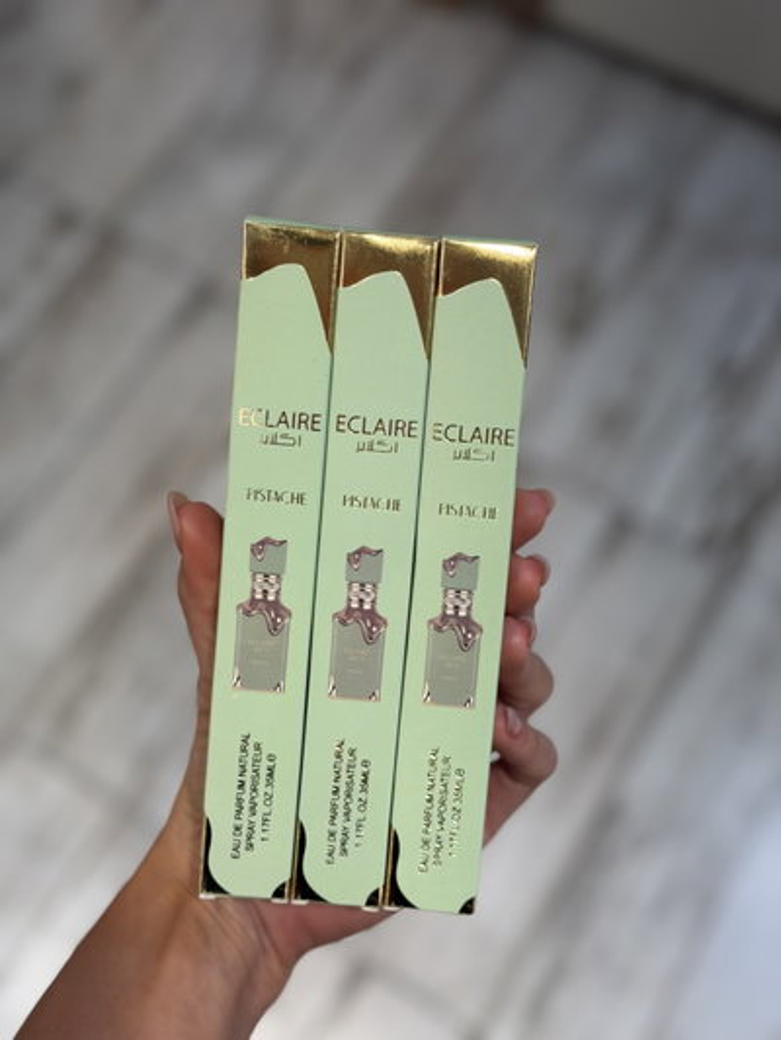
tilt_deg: -67.0
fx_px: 1443
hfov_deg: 30.3
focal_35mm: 48
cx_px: 390
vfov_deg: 39.6
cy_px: 520
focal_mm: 6.76
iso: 64
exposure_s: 1/173
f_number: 1.78
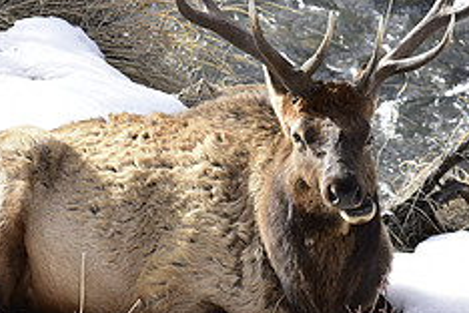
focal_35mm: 303
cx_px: 142
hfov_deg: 6.8
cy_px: 99
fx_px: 3947
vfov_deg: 4.5
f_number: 8
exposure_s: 1/1000
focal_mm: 122
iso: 800
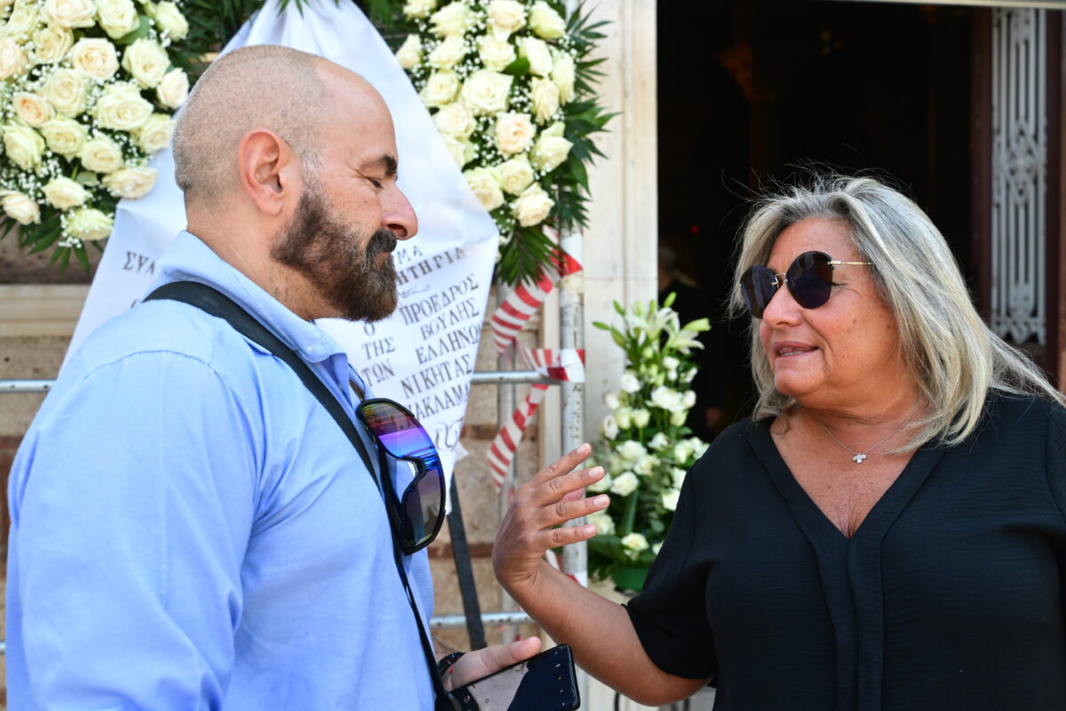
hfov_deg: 47.4
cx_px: 533
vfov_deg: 32.6
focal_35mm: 41
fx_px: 1214
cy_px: 356
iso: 2000
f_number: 5
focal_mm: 41
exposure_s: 1/800
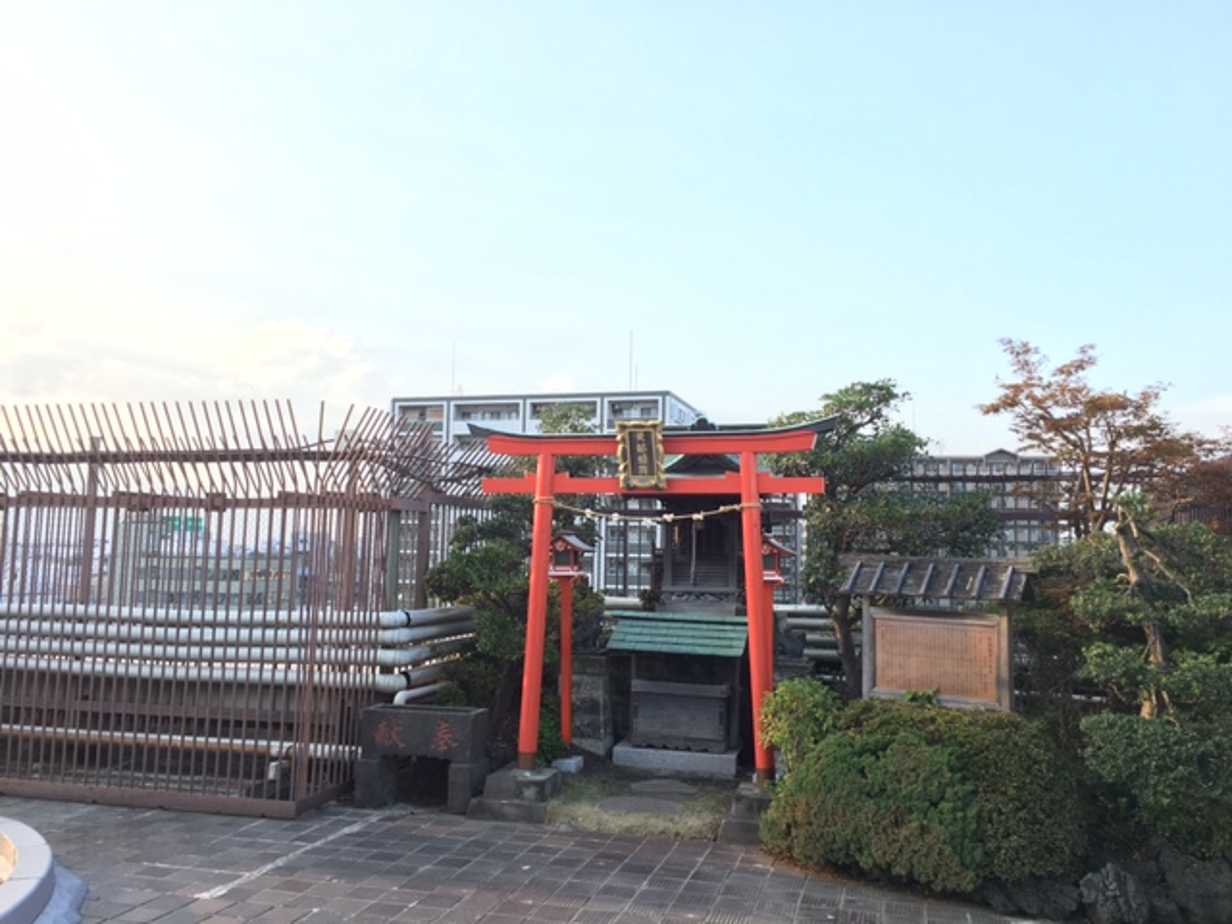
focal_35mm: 29
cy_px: 462
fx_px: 1032
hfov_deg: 61.7
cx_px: 616
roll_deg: -1.3
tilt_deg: +5.0
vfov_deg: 48.2
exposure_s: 1/138
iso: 25
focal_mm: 4.15
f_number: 2.2
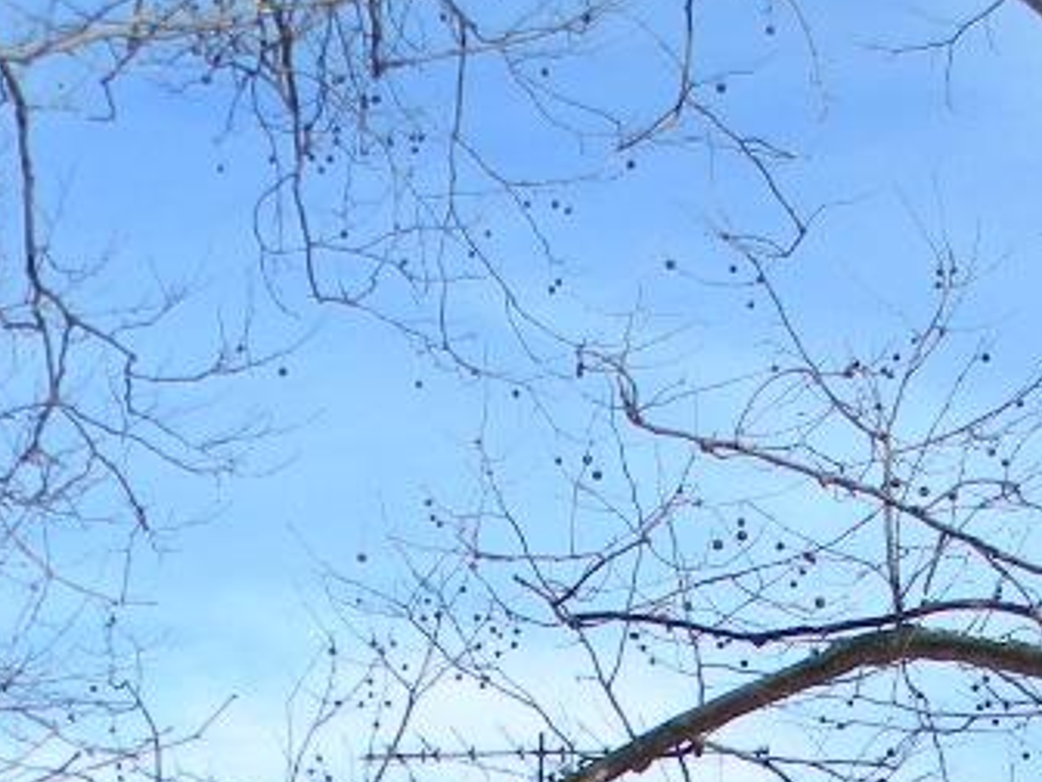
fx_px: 3612
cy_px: 1508
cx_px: 555
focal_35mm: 120
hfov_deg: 16.4
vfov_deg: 11.3
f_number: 3.5
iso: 80
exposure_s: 1/641
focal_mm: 5
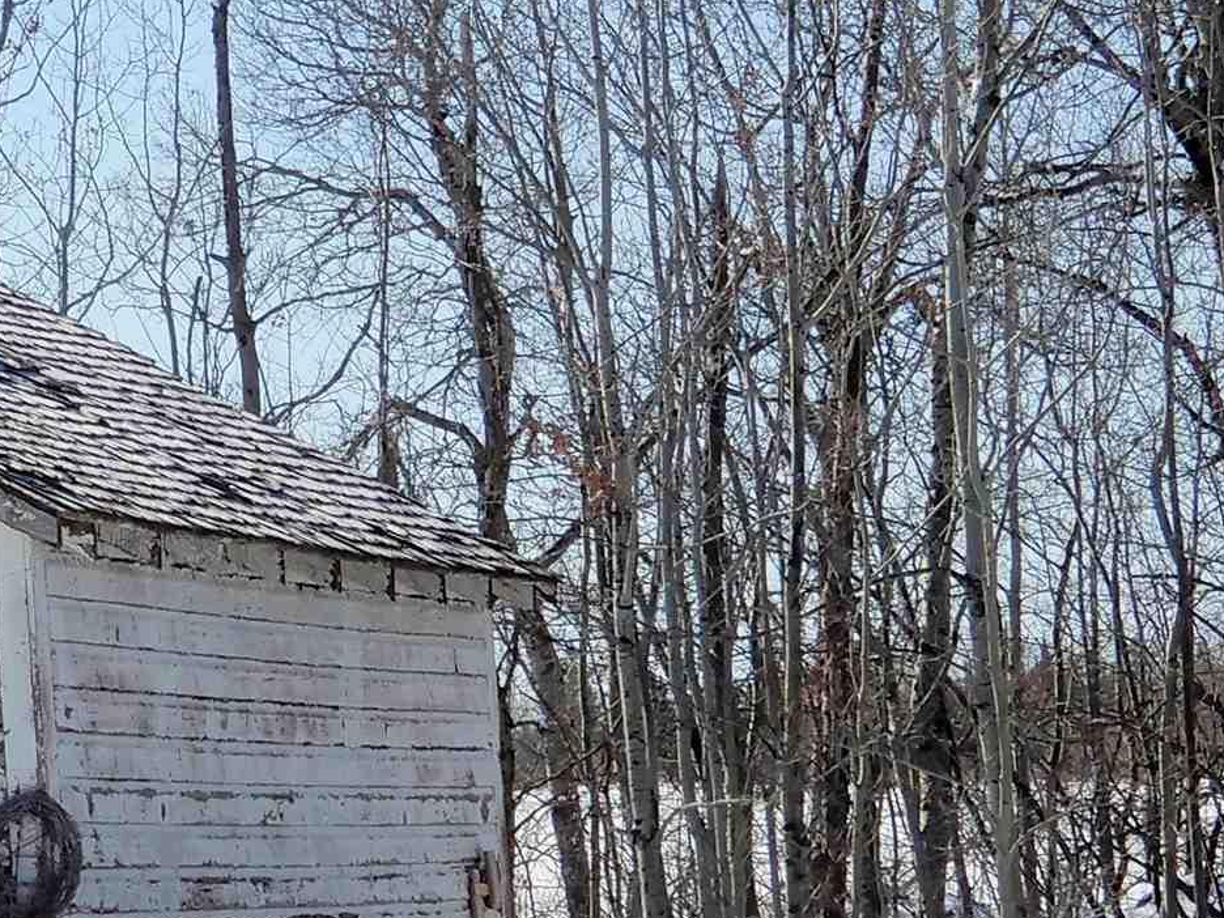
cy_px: 790
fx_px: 6612
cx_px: -153
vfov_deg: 7.9
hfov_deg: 10.4
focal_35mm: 187
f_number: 4.5
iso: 80
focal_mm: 10.2
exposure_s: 1/1000
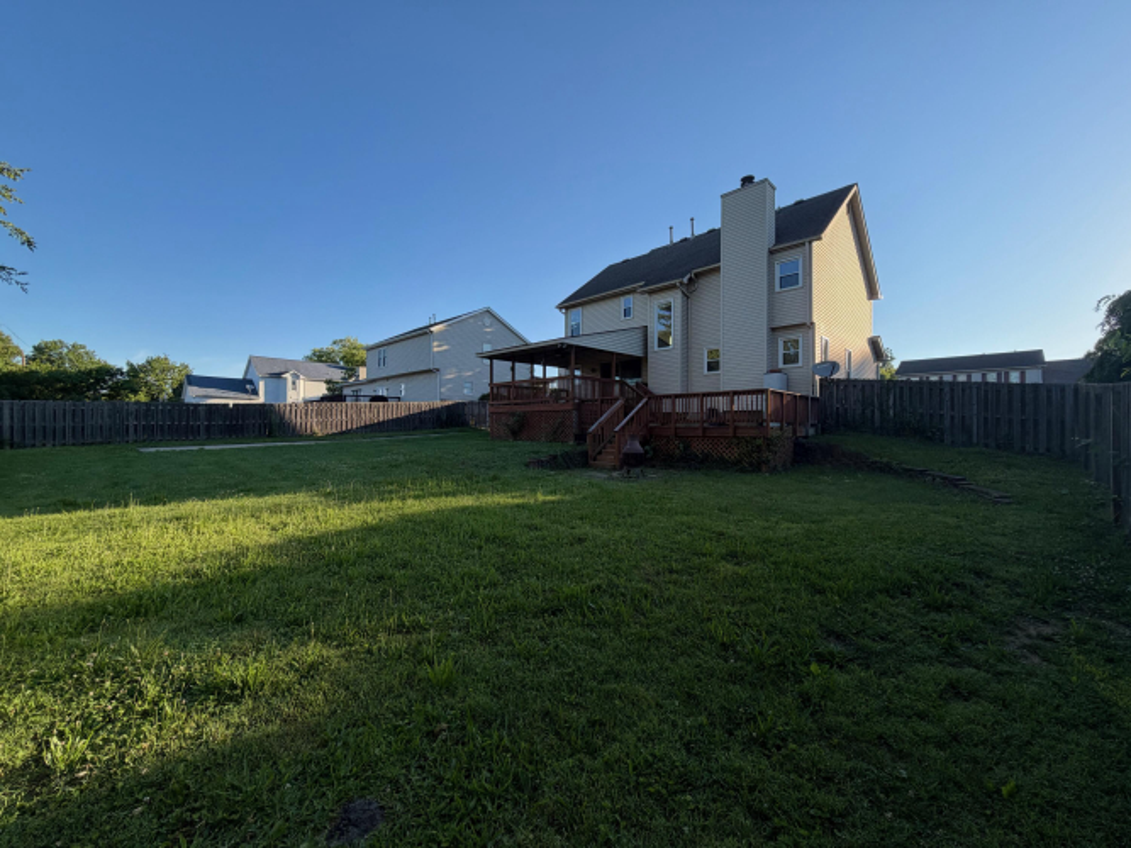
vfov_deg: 85.7
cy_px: 424
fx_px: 457
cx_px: 566
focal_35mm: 14
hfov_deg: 102.1
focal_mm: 2.22
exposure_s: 1/596
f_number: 2.2
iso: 40
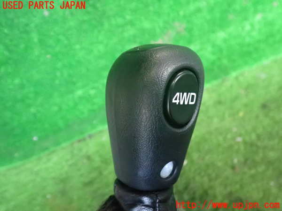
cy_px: 106
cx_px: 141
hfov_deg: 60.0
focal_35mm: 30
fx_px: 244
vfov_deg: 46.8
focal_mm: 5.4
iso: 2000
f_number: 2.3
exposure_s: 1/400
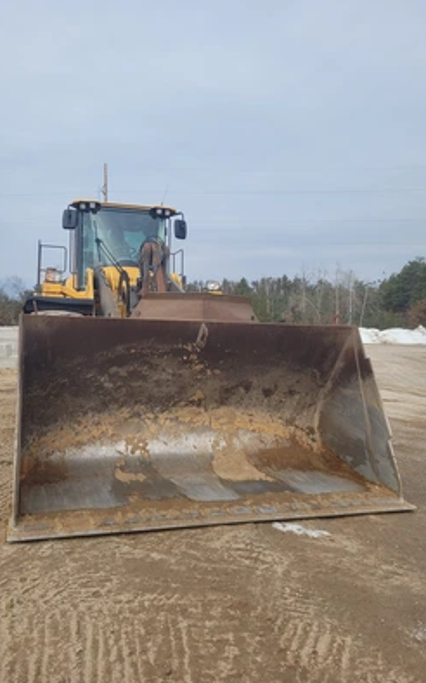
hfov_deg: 44.3
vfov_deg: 66.5
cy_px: 343
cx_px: 173
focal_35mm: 28
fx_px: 521
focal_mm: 5.4
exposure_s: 1/1785
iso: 40
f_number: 1.8
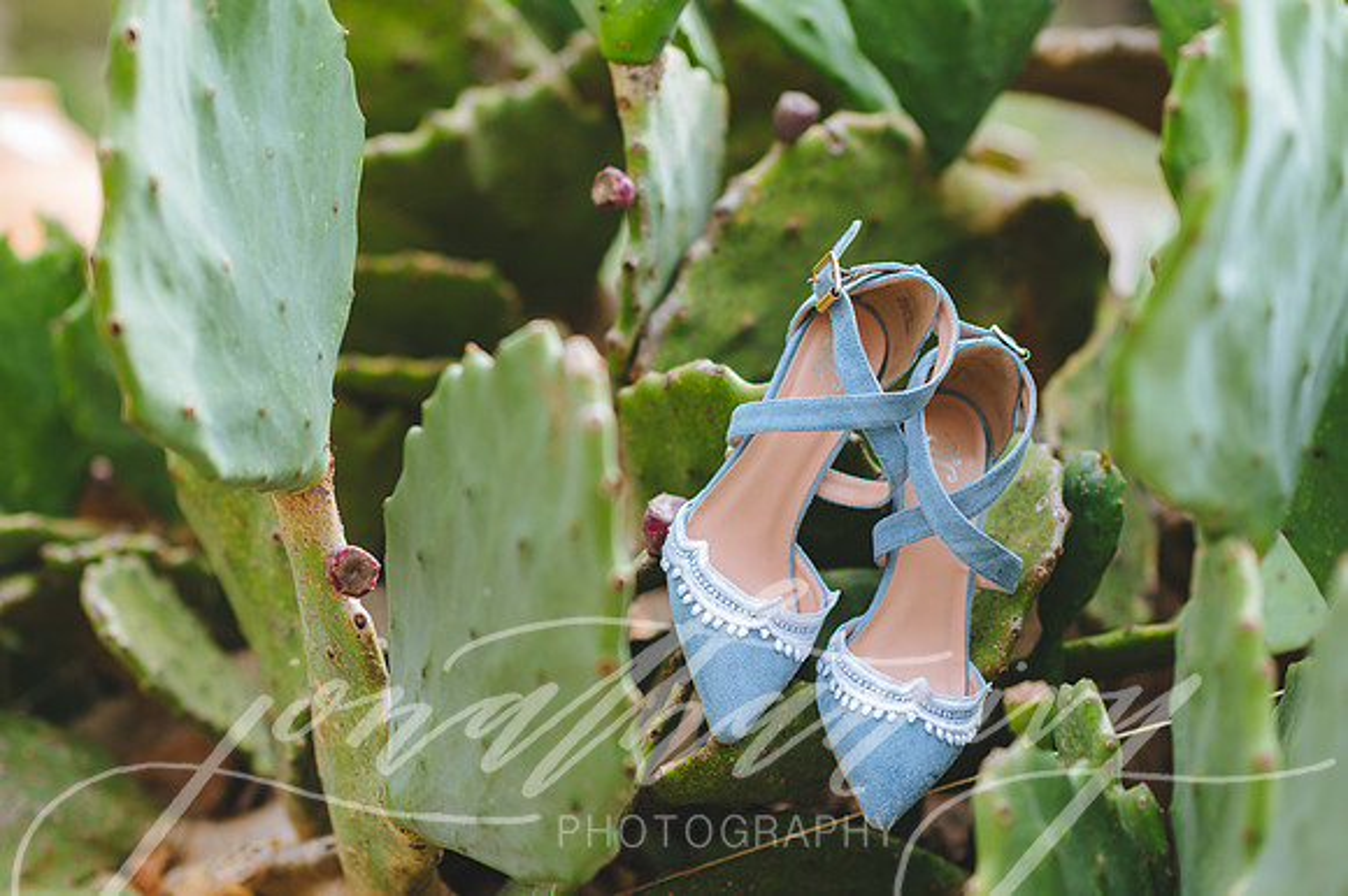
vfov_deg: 16.1
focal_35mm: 85
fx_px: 3181
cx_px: 674
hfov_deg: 23.9
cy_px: 448
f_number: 2.5
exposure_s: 1/500
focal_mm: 85
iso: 50
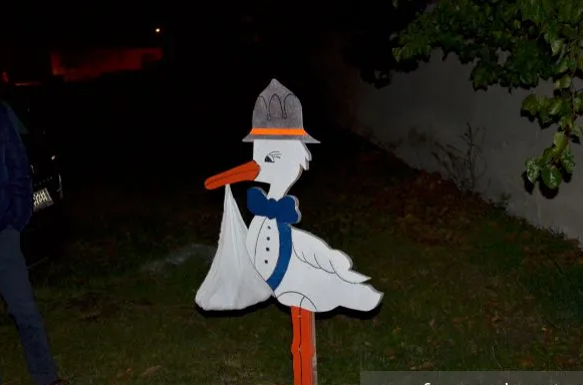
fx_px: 759
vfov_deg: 28.5
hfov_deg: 42.0
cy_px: 199
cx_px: 276
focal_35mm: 47
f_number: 4
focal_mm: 28
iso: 3200
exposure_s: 1/60
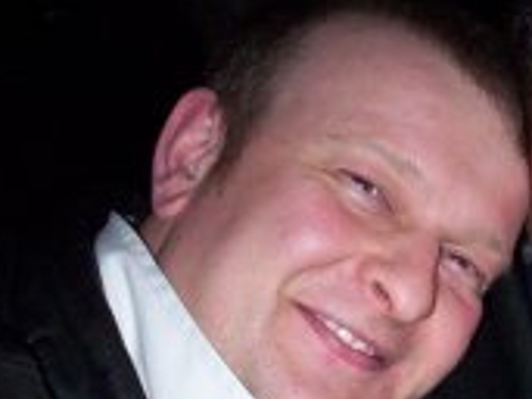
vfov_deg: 16.5
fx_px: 1367
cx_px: 526
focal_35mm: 89
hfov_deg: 21.3
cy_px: 312
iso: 140
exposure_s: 1/60
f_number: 4.5
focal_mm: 4.99
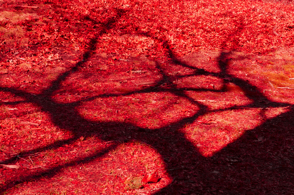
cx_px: 155
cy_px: 99
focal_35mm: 51
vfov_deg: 26.6
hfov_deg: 39.2
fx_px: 413
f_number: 13
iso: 125
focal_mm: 32
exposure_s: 1/60
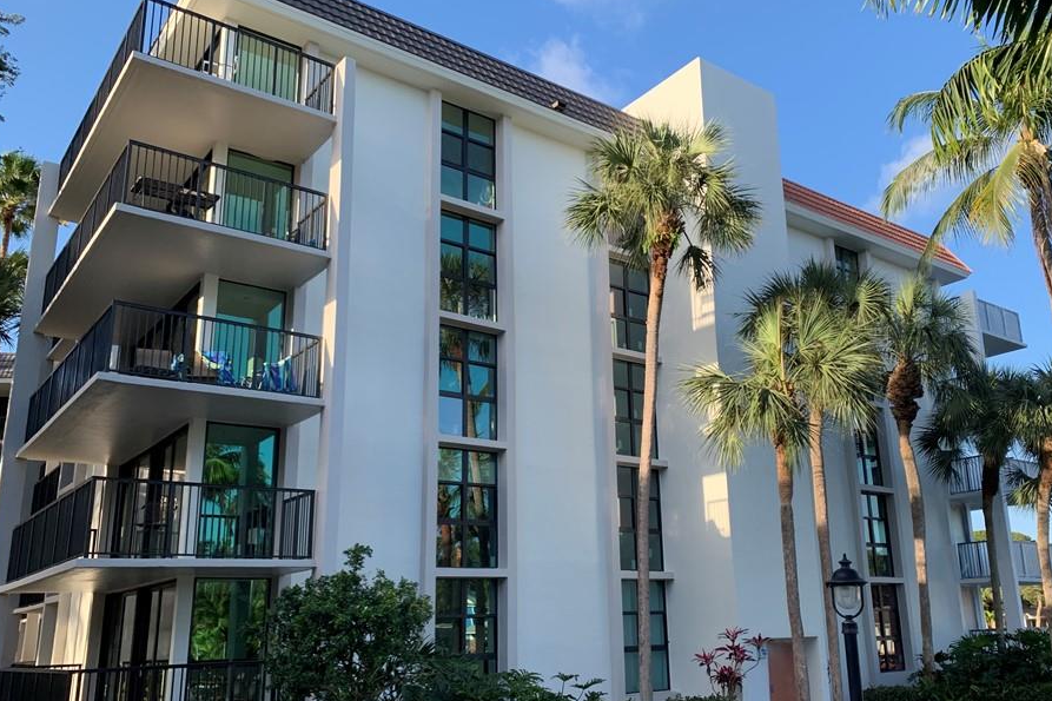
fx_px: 906
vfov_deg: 42.2
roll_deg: +1.0
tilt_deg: +14.4
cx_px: 593
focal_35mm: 31
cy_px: 390
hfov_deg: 60.1
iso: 25
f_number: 1.8
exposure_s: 1/639
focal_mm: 4.25
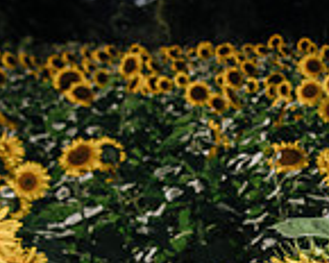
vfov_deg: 14.1
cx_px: 452
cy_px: 330
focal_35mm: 105
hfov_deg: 17.0
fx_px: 1022
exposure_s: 1/250
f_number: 5
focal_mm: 28
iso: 64
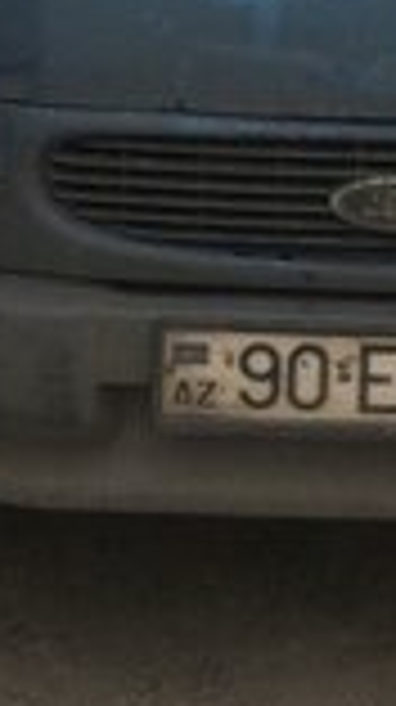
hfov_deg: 12.0
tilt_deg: -10.6
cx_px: 351
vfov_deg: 18.6
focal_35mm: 100
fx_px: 1872
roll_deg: -1.4
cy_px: -387
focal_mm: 4.15
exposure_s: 1/106
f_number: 2.2
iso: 25
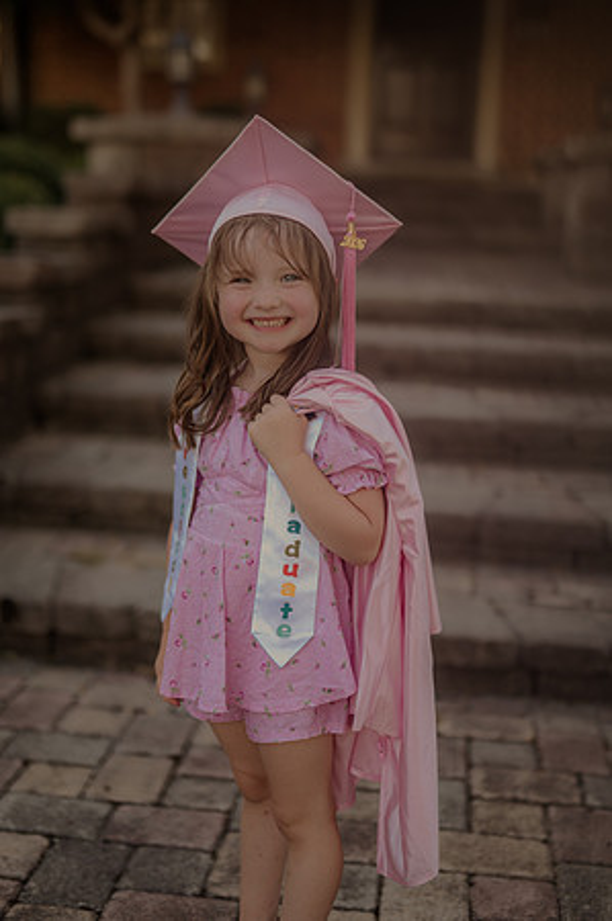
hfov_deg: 26.9
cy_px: 460
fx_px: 1278
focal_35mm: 50
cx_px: 306
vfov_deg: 39.6
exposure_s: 1/250
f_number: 2
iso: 80
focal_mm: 50
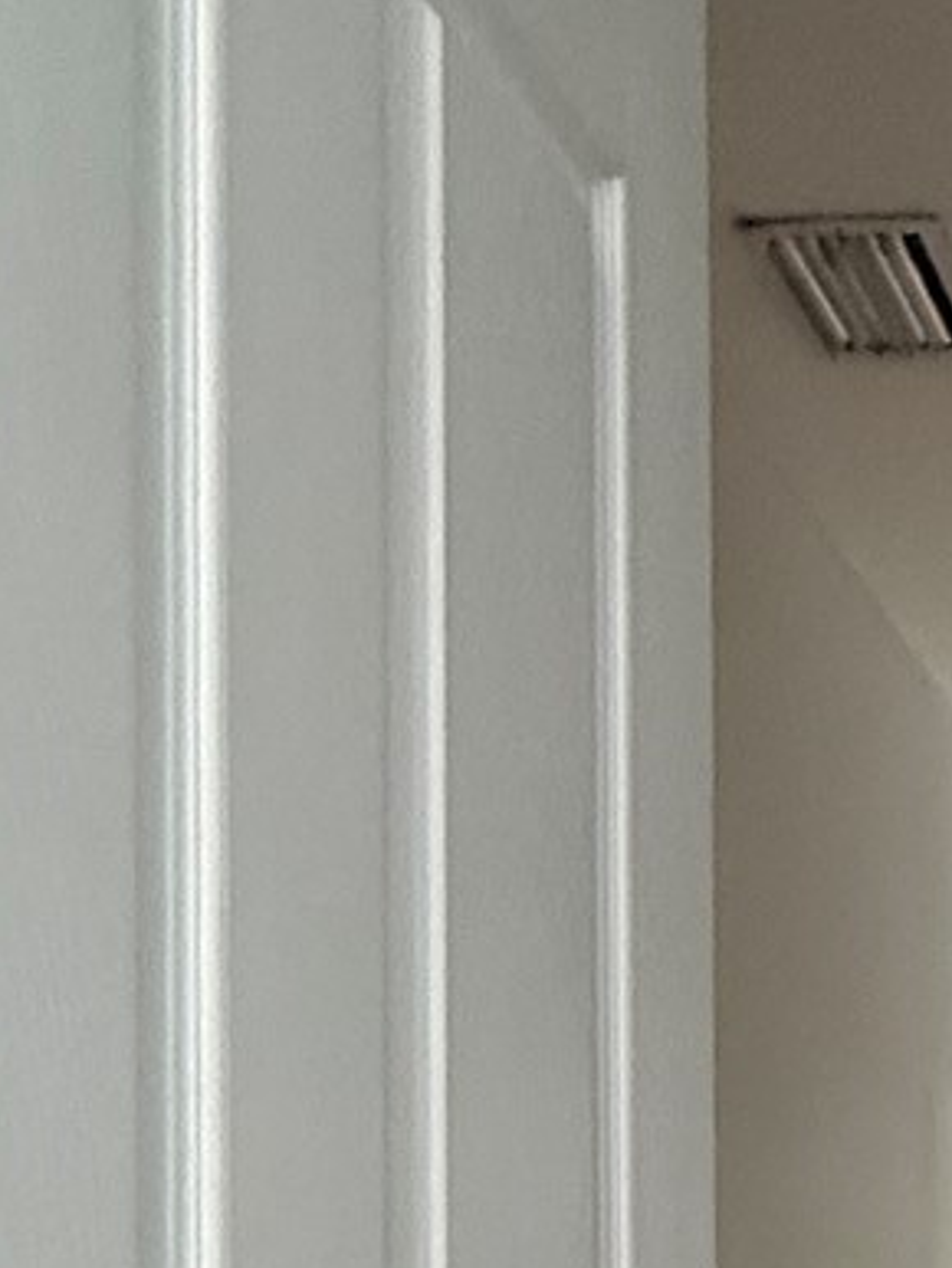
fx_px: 2124
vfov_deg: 29.9
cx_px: 1458
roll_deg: +0.4
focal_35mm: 58
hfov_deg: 21.1
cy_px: 1390
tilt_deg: +2.0
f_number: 2.2
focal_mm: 2.22
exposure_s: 1/60
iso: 400
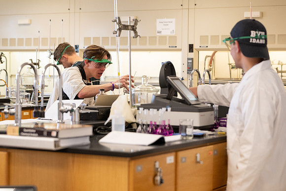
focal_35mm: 86
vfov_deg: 15.9
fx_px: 681
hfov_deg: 23.7
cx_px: 132
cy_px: 97
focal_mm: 70
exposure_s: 1/400
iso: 1600
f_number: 3.5
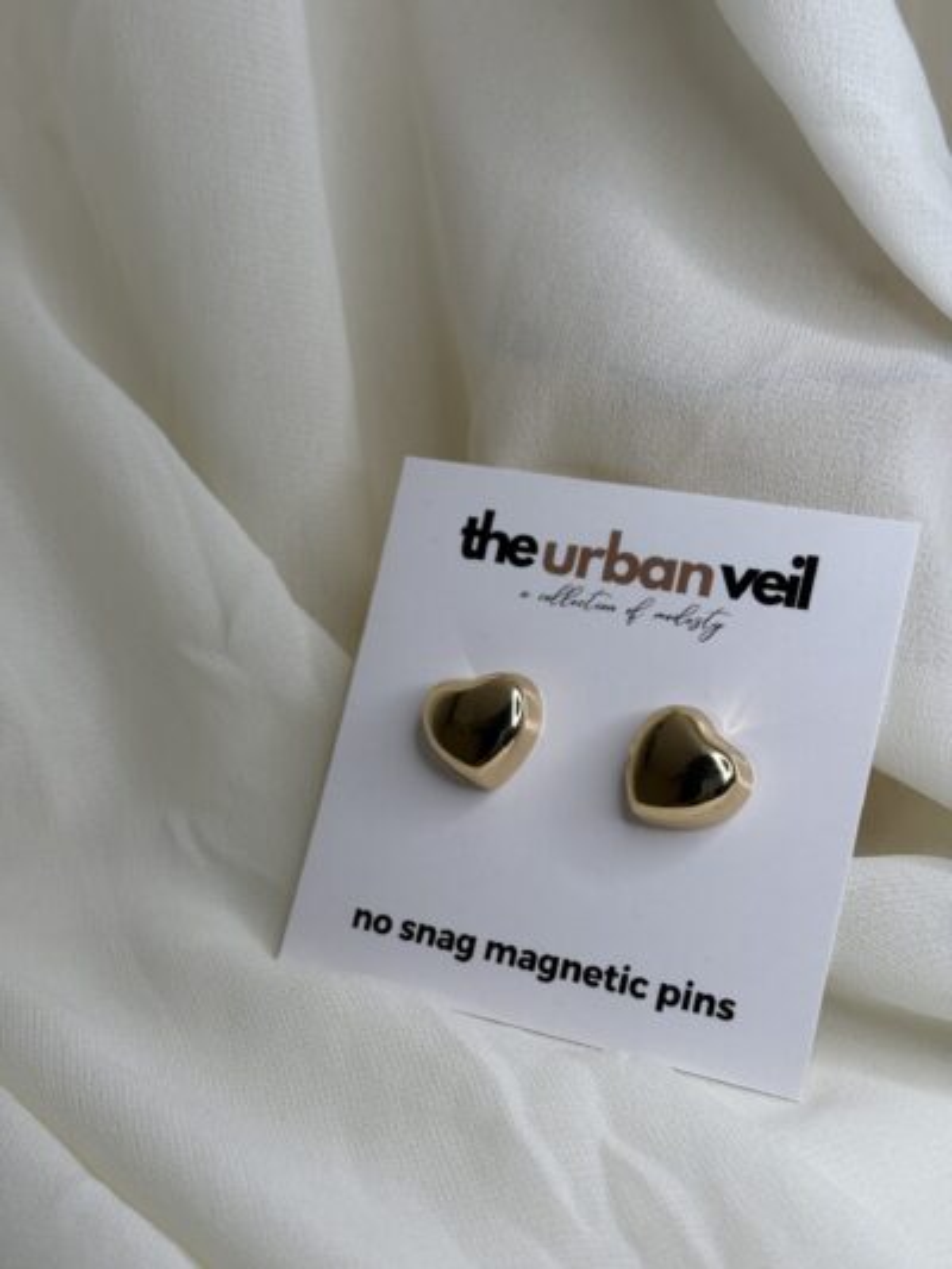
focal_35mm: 52
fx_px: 1906
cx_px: 476
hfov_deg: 28.0
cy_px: 634
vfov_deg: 36.8
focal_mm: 5.96
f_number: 1.6
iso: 50
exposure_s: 1/354
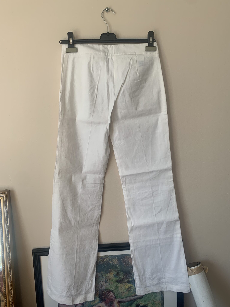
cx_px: 115
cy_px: 154
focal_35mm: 26
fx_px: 230
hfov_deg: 53.1
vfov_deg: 67.3
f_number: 1.8
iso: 25
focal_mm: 4.25
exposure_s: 1/121
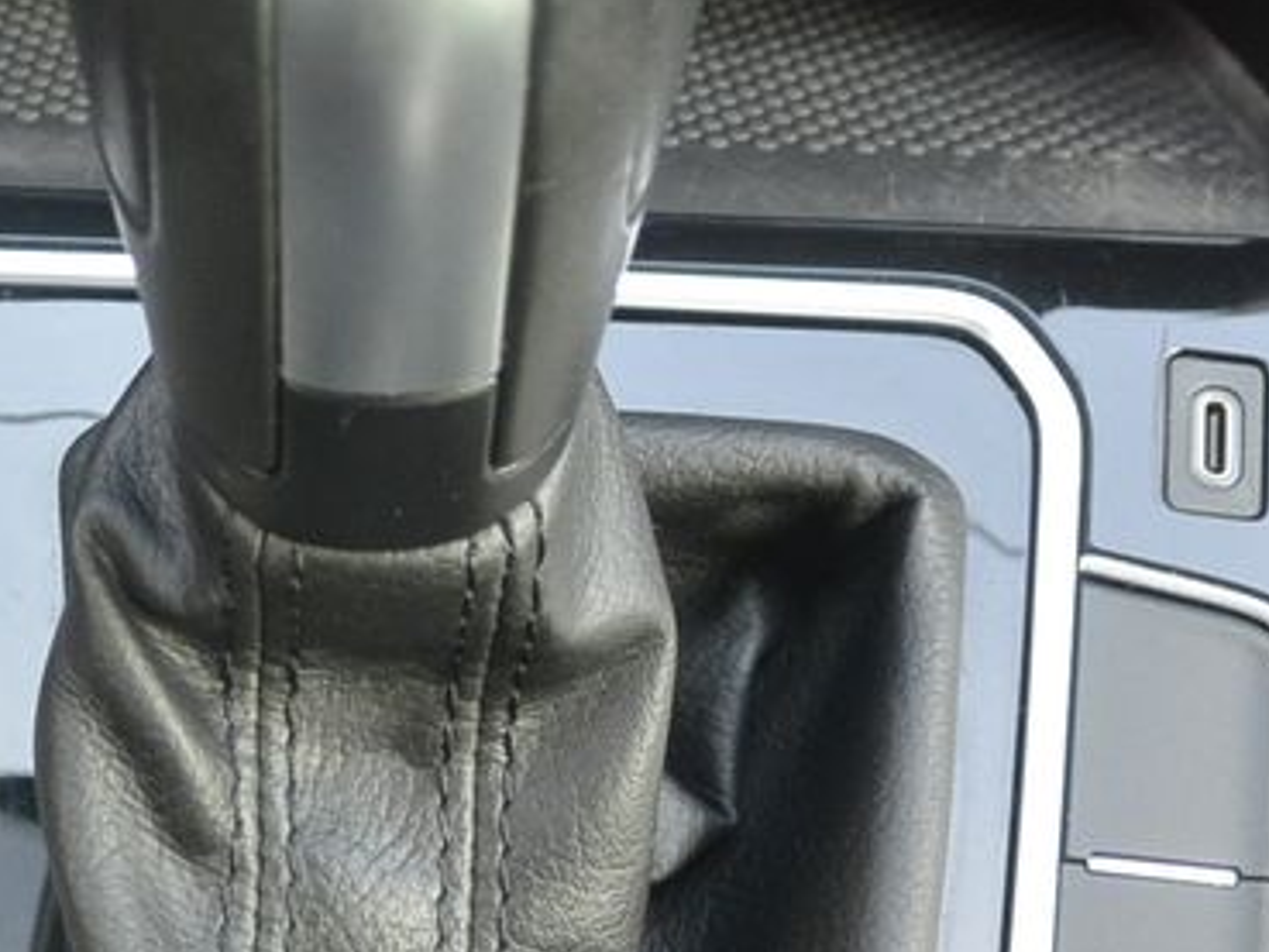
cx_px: 351
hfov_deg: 26.7
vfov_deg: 19.9
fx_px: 2640
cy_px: 933
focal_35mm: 72
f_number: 3.5
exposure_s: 1/60
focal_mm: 10
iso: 500
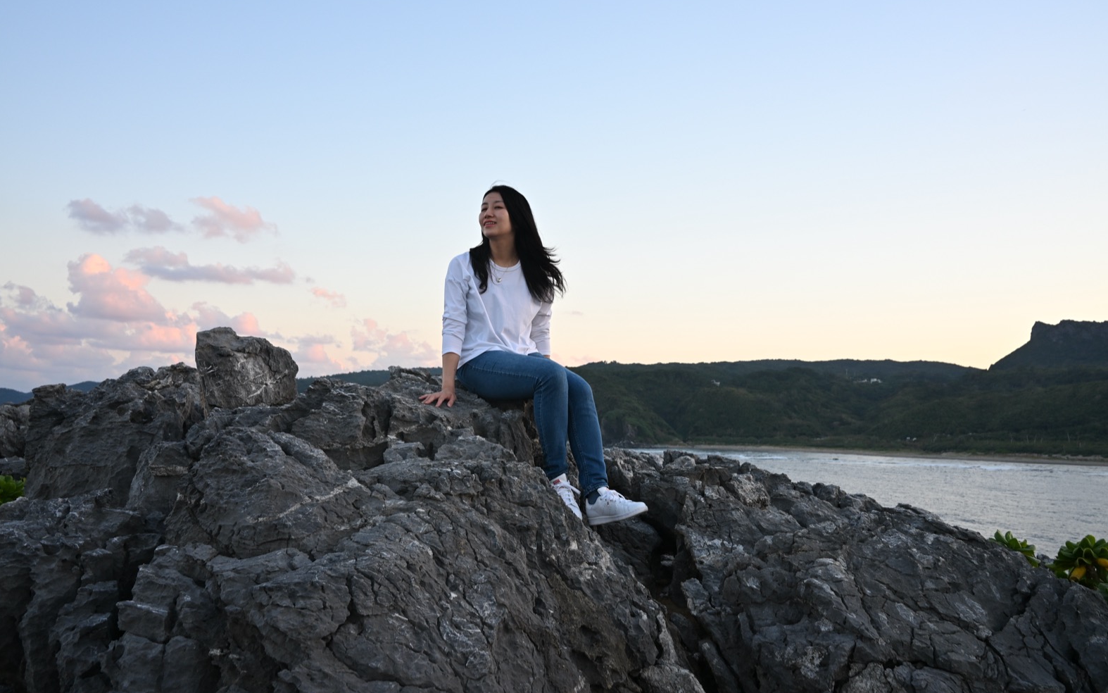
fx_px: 876
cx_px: 559
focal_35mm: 29
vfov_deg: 43.1
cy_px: 323
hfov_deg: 64.6
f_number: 8
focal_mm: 28
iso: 450
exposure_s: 1/60
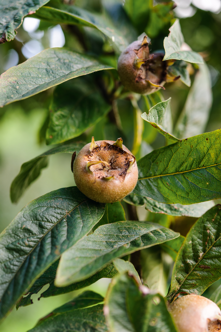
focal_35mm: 60
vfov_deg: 33.4
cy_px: 166
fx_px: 552
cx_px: 110
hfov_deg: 22.6
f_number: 4
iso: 400
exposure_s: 1/125
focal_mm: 60
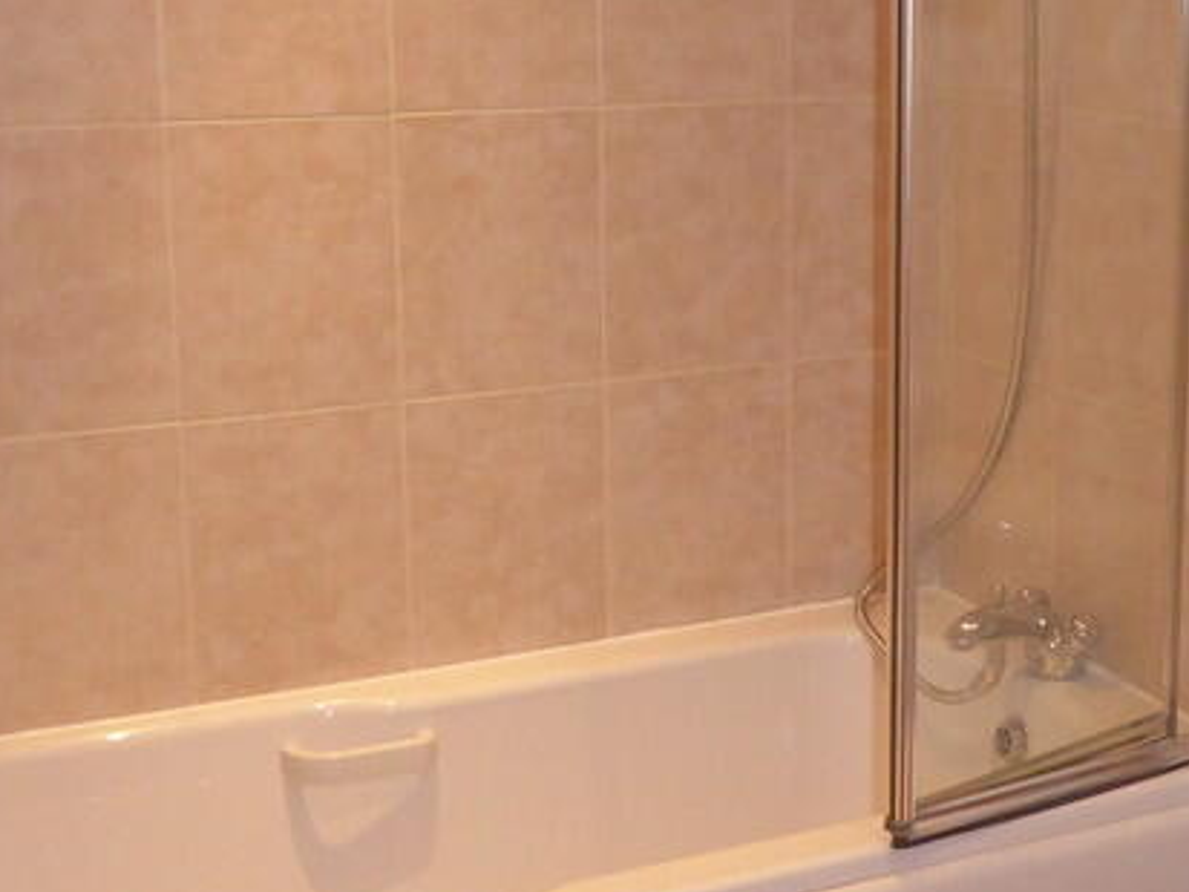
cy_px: 337
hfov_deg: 30.8
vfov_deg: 23.6
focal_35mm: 62
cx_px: 844
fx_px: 2130
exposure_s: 1/60
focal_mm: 4.3
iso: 500
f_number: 3.3
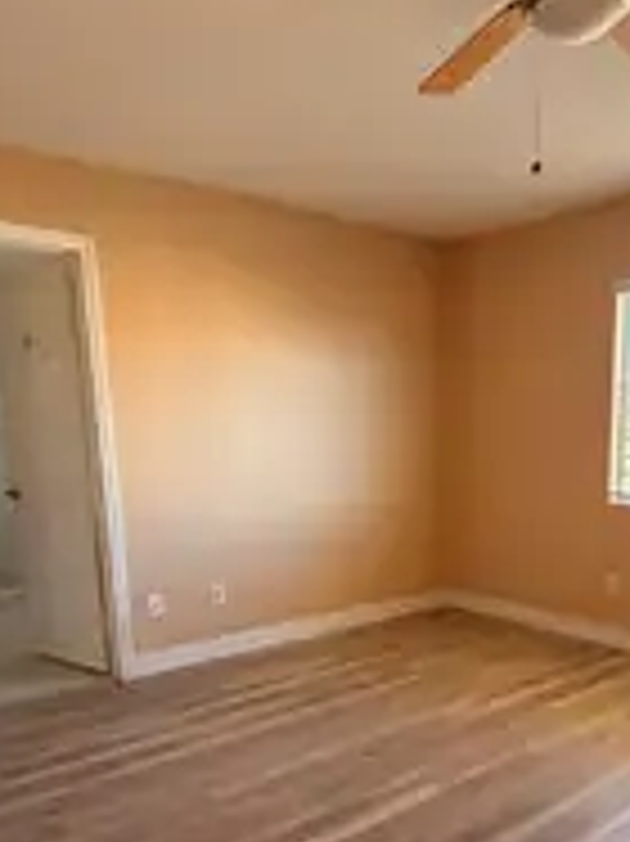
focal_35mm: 30
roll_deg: +0.9
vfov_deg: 58.5
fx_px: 729
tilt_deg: -10.8
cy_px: 567
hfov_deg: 45.6
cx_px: 446
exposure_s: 1/121
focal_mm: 2.22
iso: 200
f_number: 2.2
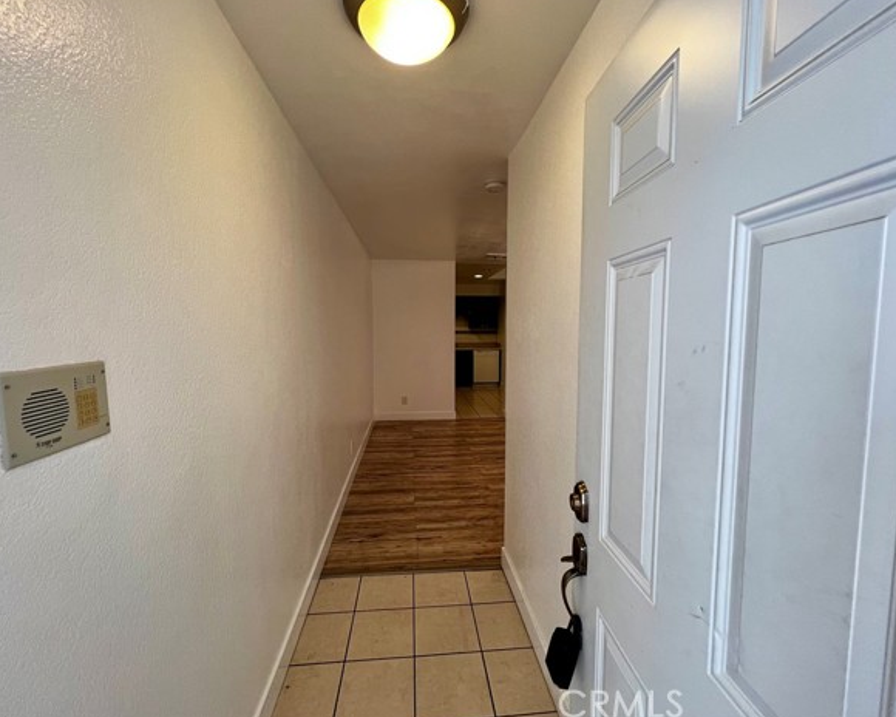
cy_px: 355
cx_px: 456
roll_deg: -0.1
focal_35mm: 14
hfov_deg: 100.7
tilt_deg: -5.1
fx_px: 371
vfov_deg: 88.0
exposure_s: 1/120
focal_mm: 1.57
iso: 100
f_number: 1.8
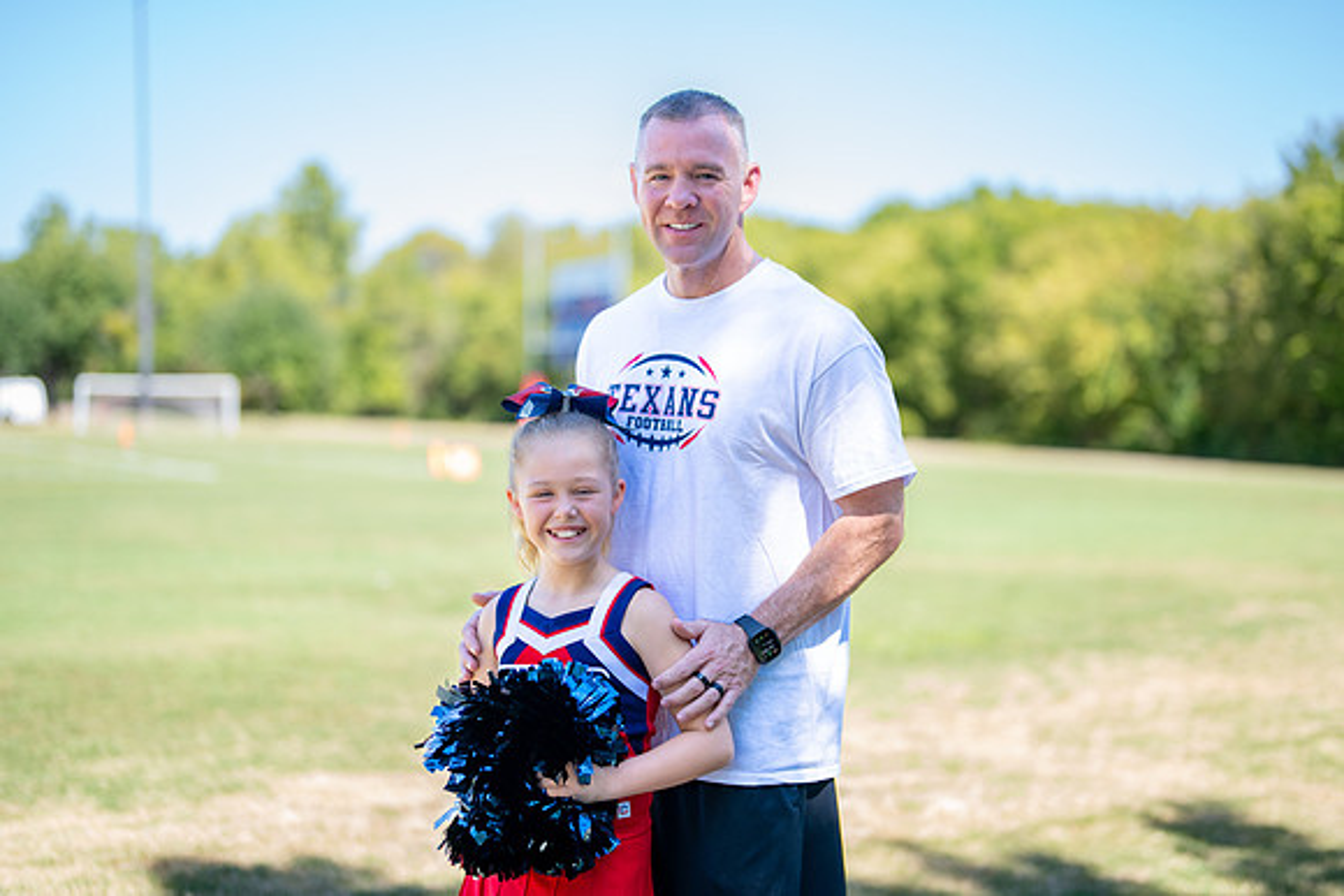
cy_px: 452
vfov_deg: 24.4
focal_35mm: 56
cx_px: 681
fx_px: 2074
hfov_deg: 35.9
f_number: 1.2
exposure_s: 1/1250
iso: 100
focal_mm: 50
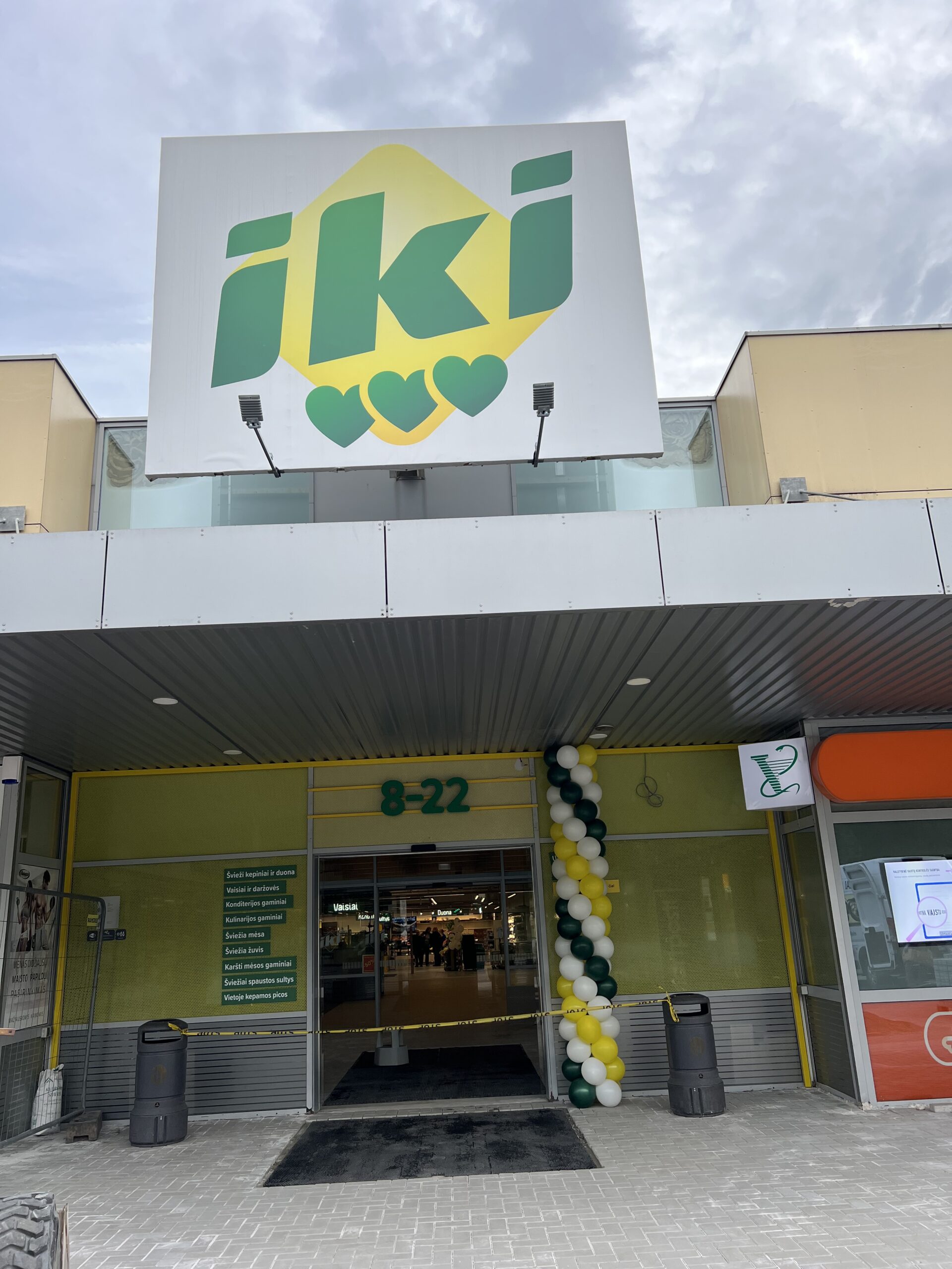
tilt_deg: +17.2
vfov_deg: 67.3
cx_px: 476
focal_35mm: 26
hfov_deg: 53.1
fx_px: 953
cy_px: 634
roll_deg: +2.8
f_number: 1.5
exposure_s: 1/1100
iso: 50
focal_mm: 5.7
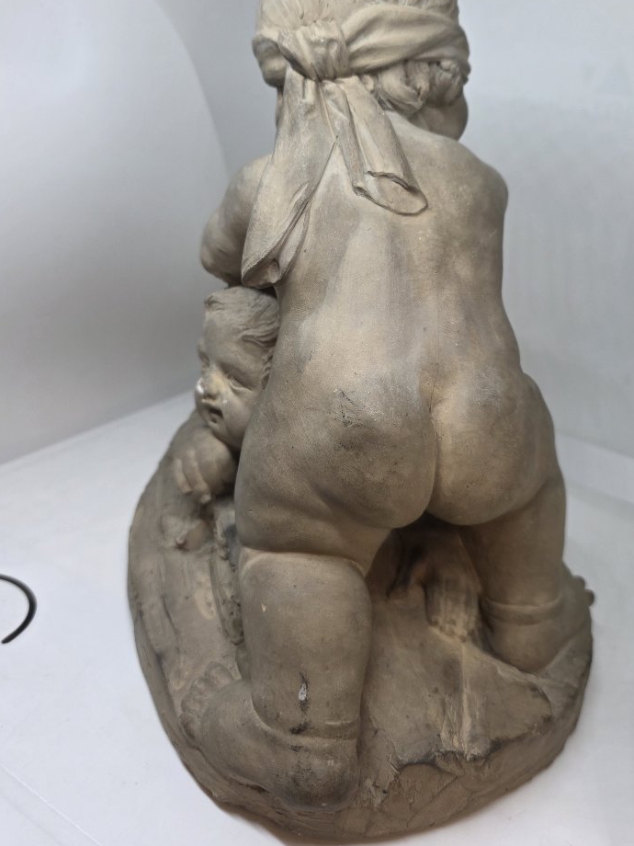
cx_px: 365
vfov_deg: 59.2
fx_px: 733
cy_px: 318
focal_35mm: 30
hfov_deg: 46.6
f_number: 1.7
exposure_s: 1/100
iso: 32
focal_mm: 6.3
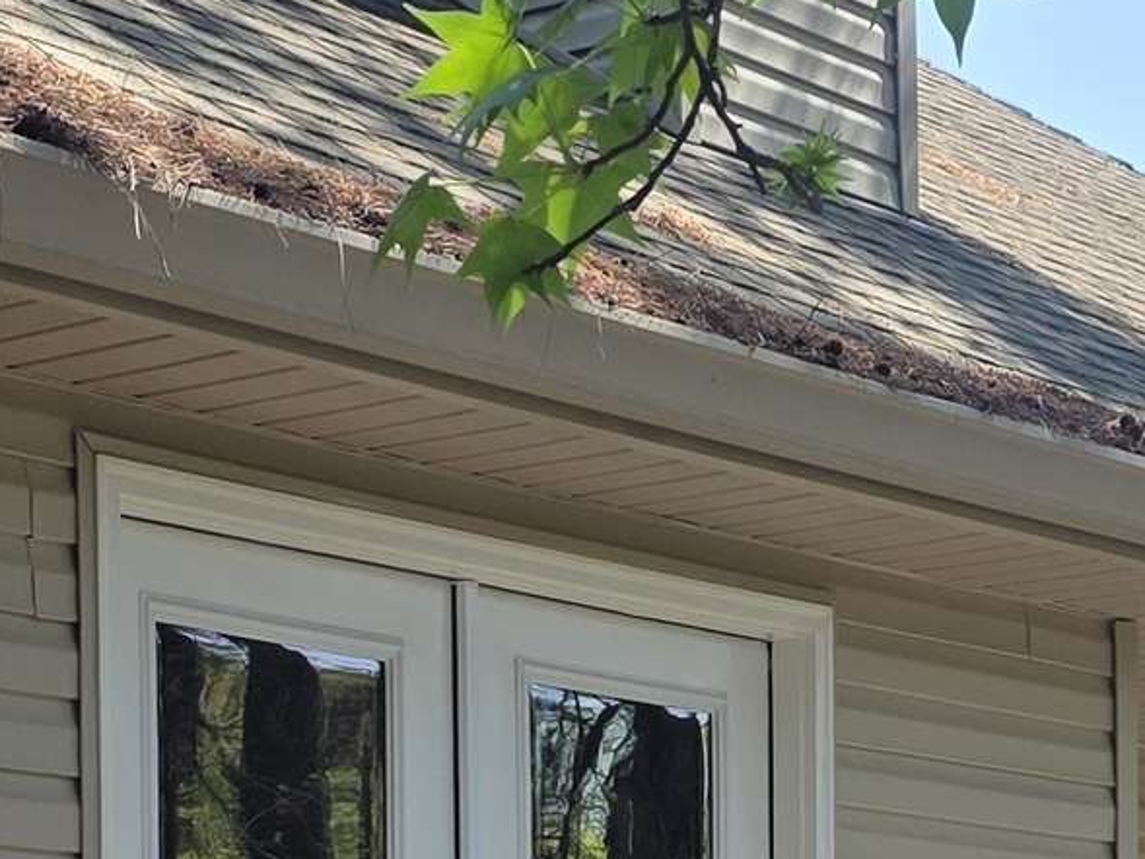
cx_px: 805
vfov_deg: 11.8
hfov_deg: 16.4
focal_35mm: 120
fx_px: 3970
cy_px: 1265
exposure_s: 1/2436
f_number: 1.7
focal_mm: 6.3
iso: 80
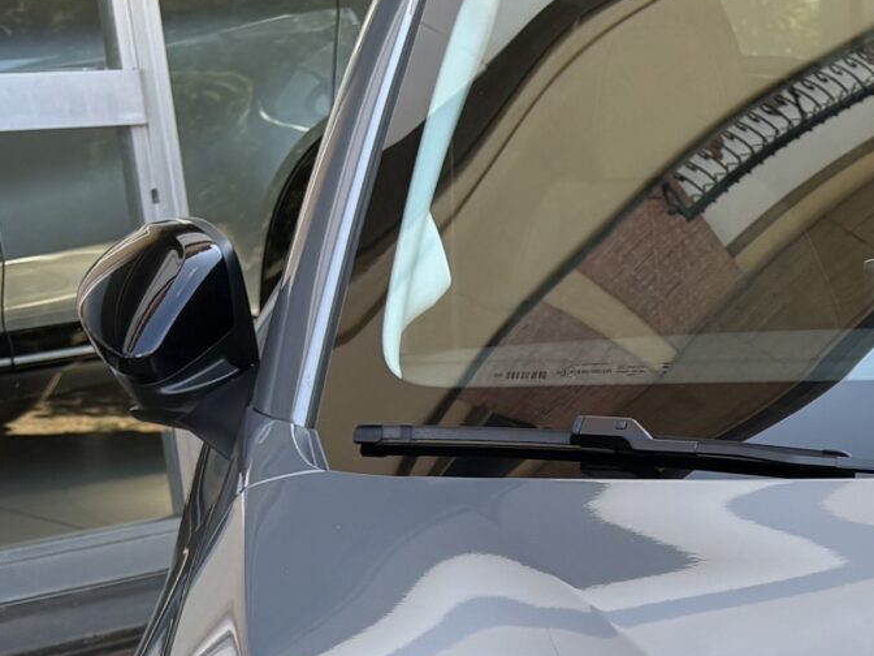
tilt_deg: -22.3
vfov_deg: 14.1
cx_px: 1164
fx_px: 2500
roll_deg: -0.8
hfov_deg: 18.4
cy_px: 940
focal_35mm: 99
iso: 50
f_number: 1.6
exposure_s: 1/433
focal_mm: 5.96
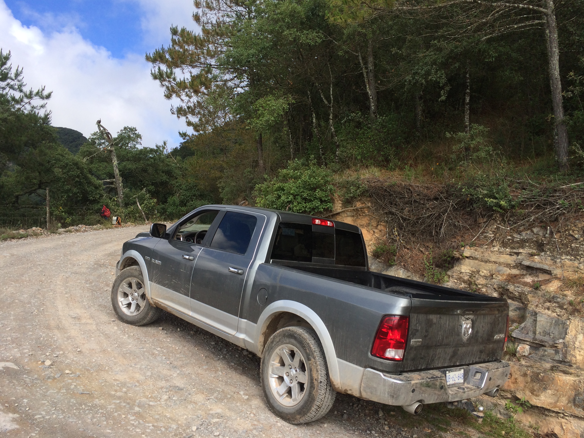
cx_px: 291
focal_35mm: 31
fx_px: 523
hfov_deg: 58.4
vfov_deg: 45.4
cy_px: 218
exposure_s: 1/1109
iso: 32
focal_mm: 4.12
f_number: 2.2
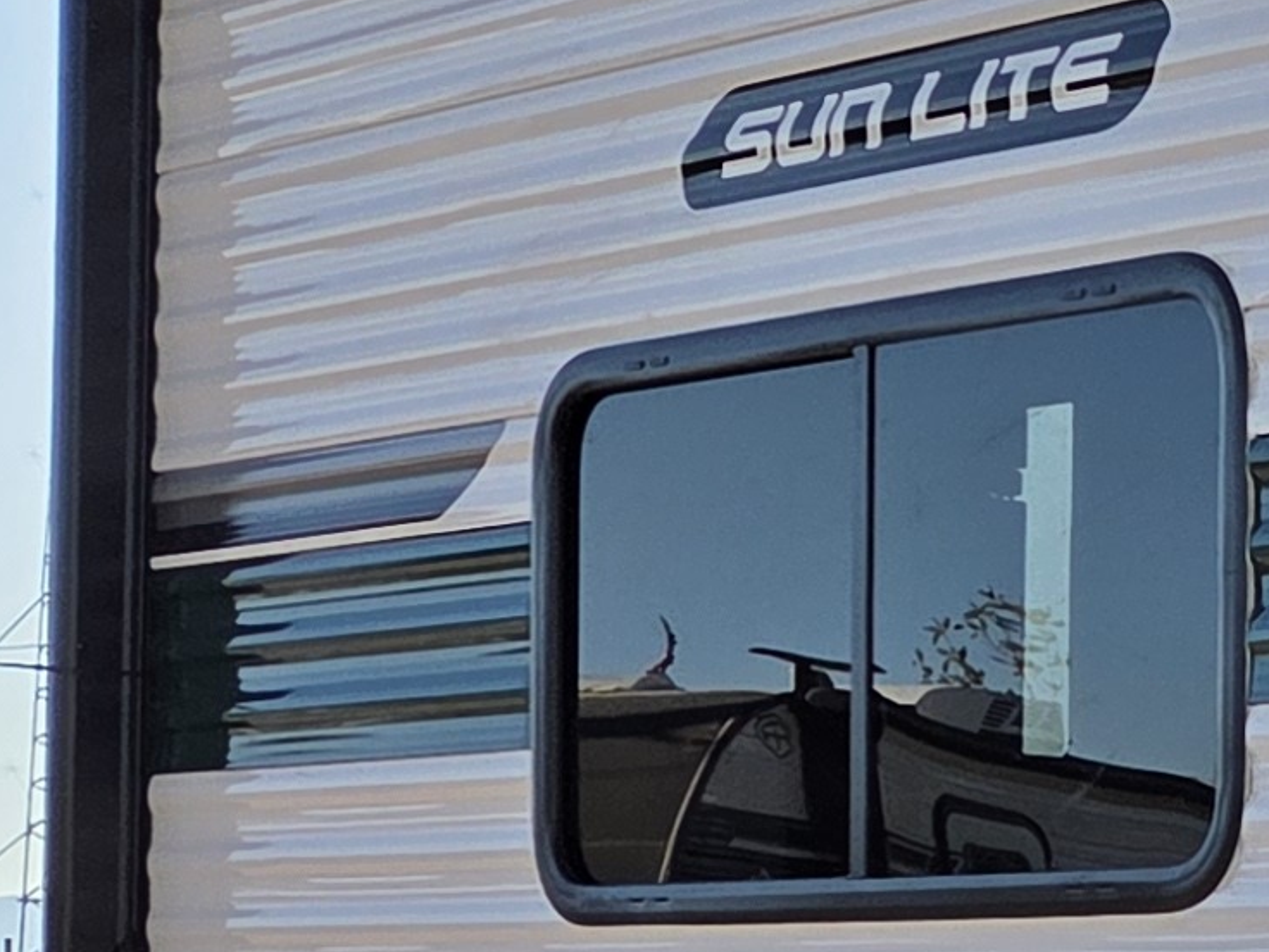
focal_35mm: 125
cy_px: 959
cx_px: 2886
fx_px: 4582
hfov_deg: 12.8
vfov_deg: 11.7
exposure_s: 1/5004
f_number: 1.8
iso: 80
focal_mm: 5.4
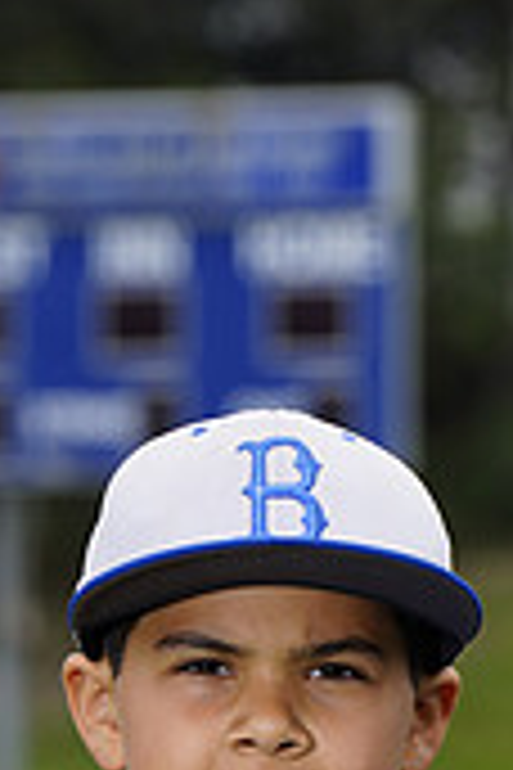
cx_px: 641
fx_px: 10879
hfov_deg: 2.7
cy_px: 1081
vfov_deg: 4.0
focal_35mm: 509
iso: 100
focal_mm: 150
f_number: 6.3
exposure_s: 1/250
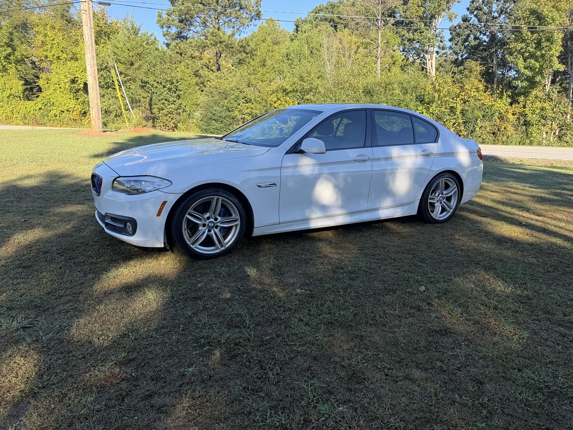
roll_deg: -1.8
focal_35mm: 24
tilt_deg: -14.8
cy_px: 215
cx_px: 286
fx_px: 397
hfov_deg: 71.6
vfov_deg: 56.8
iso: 80
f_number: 1.78
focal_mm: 6.76
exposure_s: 1/992
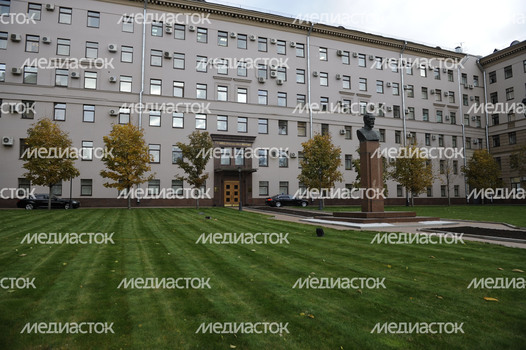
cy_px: 175
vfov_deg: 53.1
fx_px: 350
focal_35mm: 24
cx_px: 263
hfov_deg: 73.8
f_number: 4.5
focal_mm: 24
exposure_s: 1/250
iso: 320
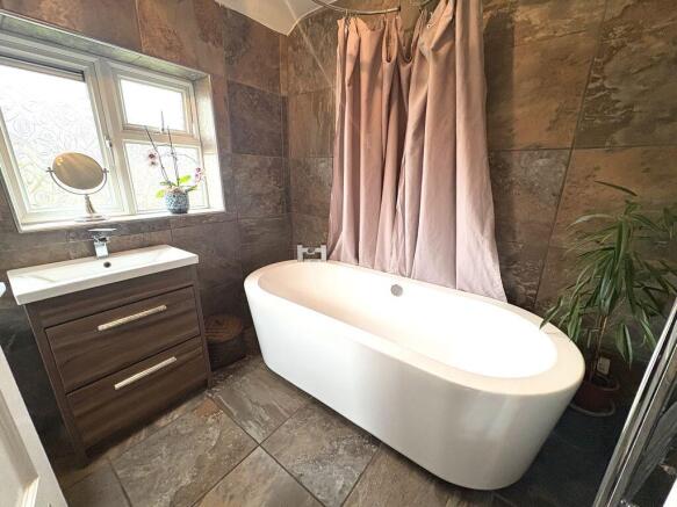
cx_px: 338
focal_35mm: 14
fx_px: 274
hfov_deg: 102.1
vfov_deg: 85.7
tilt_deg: -16.1
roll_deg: -0.3
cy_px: 254
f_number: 2.2
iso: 250
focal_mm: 2.22
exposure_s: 1/50
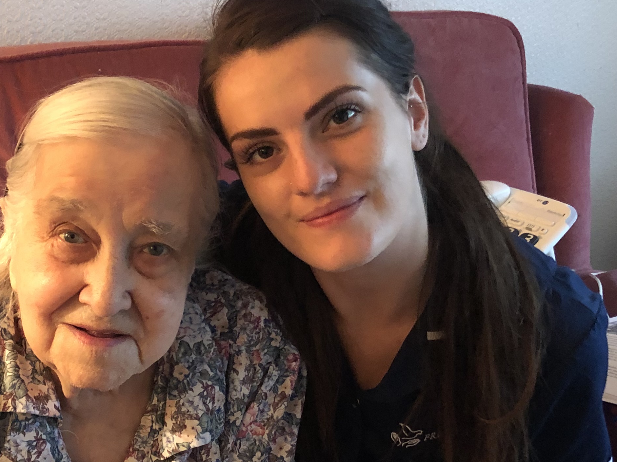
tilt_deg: -28.0
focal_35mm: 60
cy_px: 305
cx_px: 223
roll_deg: -6.7
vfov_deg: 24.3
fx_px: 1069
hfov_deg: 32.0
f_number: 1.8
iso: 100
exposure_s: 1/6
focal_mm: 3.99
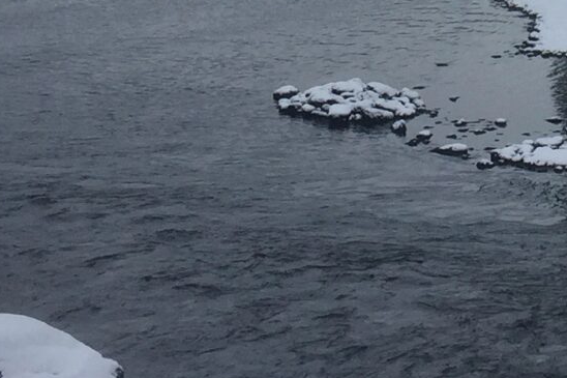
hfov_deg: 14.1
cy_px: -423
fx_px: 2220
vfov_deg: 9.0
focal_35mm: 141
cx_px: 667
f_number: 2.2
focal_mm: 4.15
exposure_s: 1/1319
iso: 32
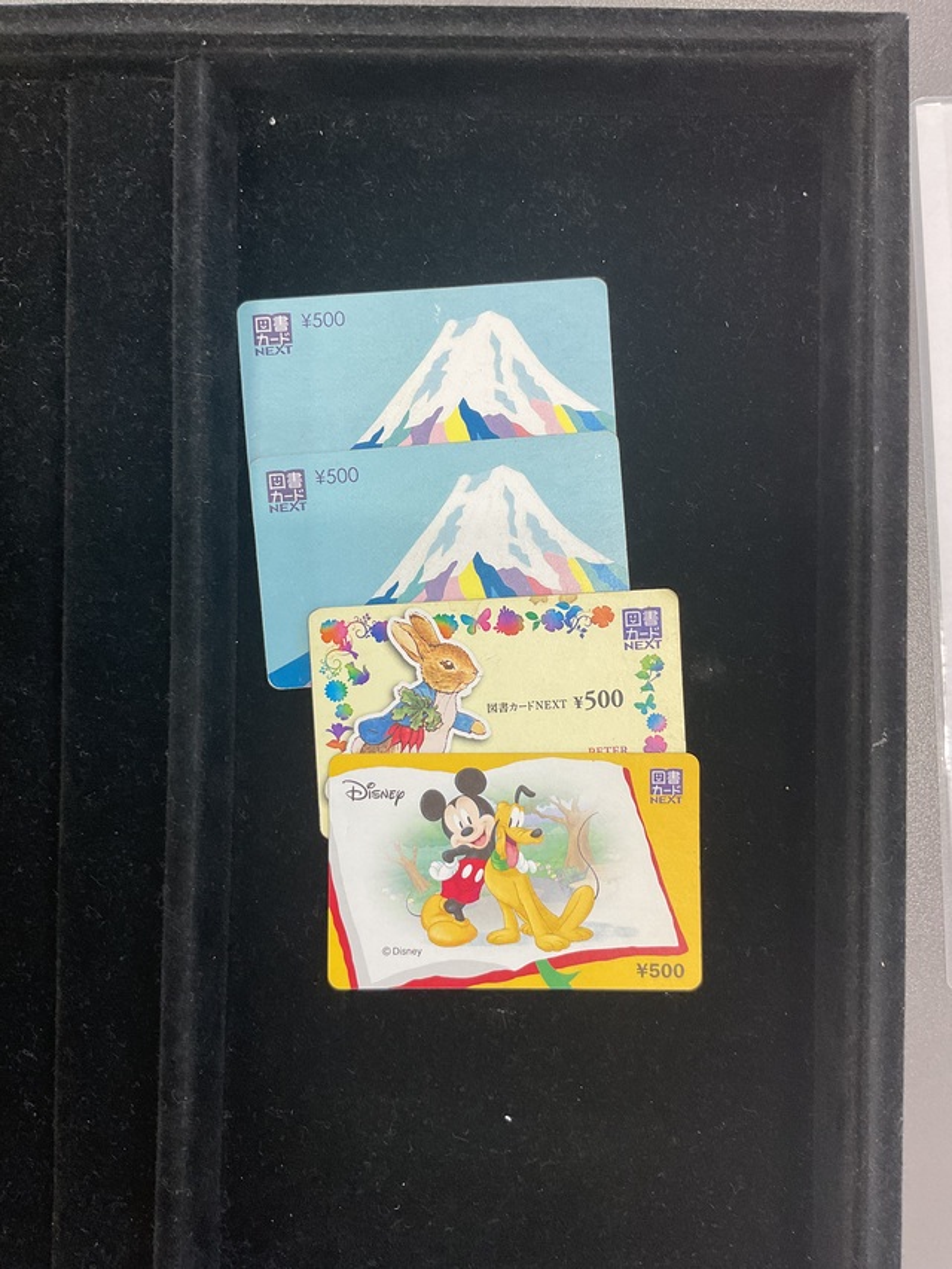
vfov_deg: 61.7
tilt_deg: -89.1
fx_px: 1063
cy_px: 634
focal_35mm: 29
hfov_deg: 48.2
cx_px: 476
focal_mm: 3
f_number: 1.8
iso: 50
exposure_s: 1/100
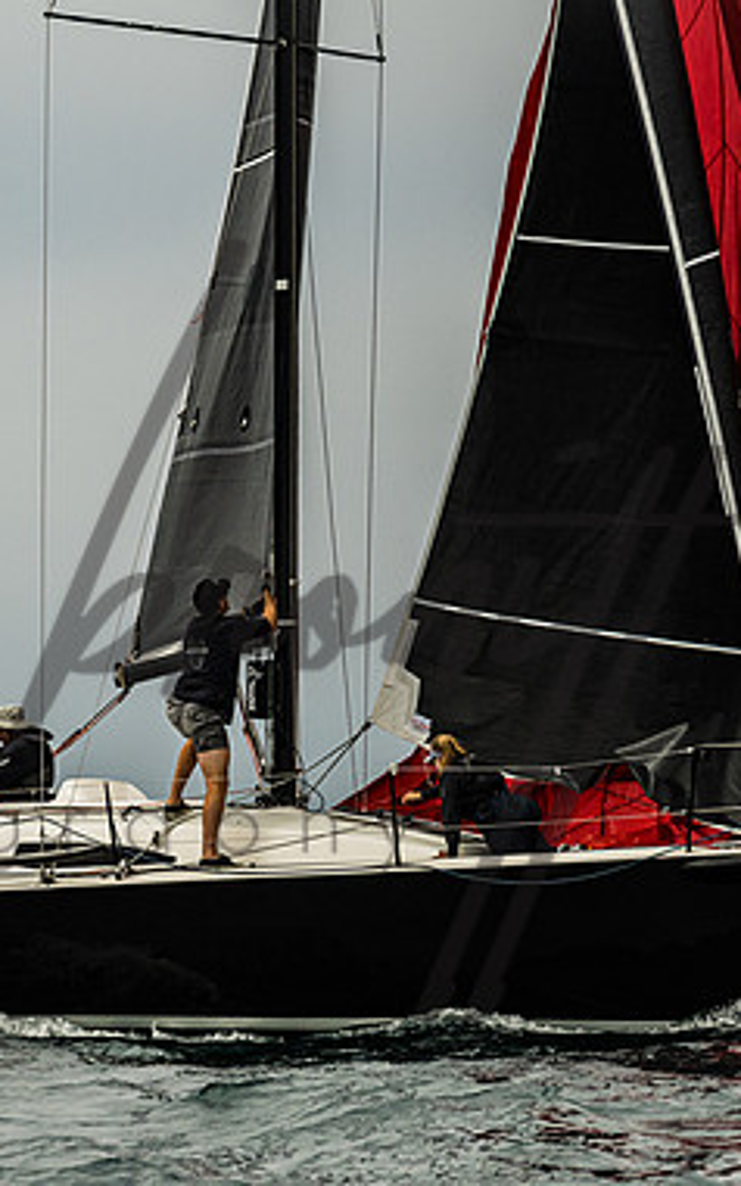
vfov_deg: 7.0
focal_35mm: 300
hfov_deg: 4.4
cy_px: 631
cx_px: 239
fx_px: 9697
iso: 400
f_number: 6.3
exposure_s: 1/2500
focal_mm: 170
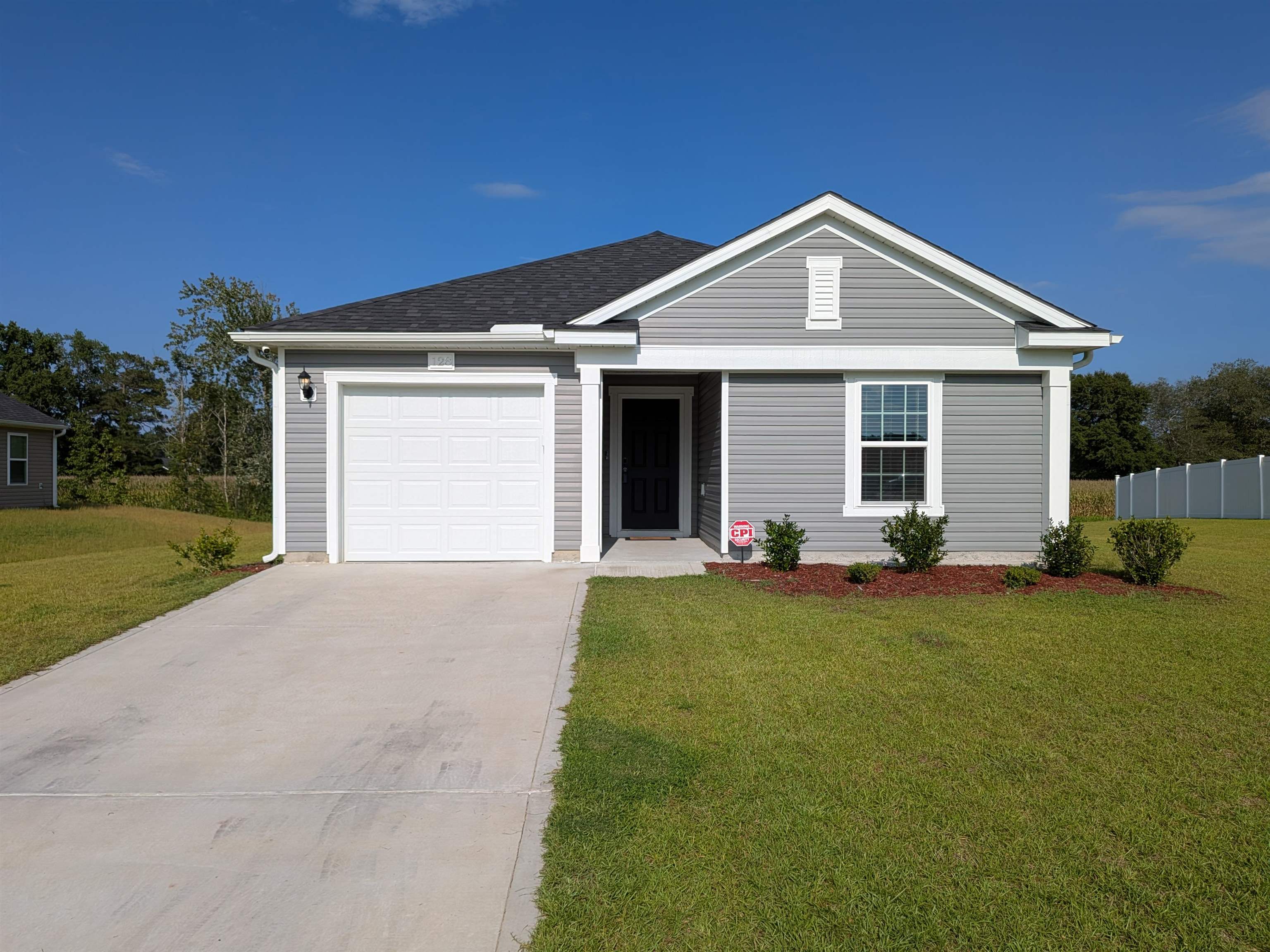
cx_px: 635
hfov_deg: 71.6
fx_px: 881
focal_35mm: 24
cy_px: 476
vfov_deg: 56.8
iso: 44
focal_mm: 4.53
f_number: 1.7
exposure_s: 1/4762
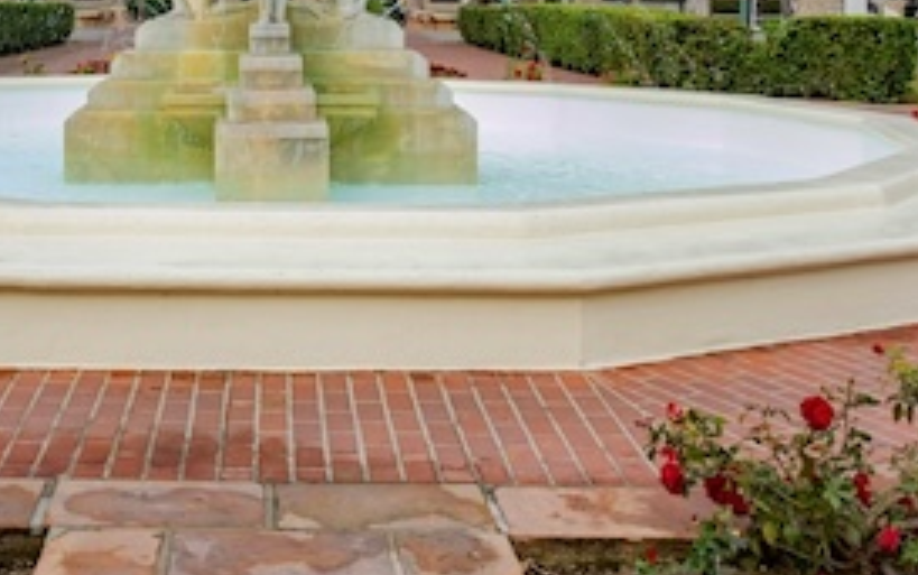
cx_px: 279
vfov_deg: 22.1
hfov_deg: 35.8
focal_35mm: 56
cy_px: -27
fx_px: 1402
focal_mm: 9.1
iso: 80
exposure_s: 1/100
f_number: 5.6
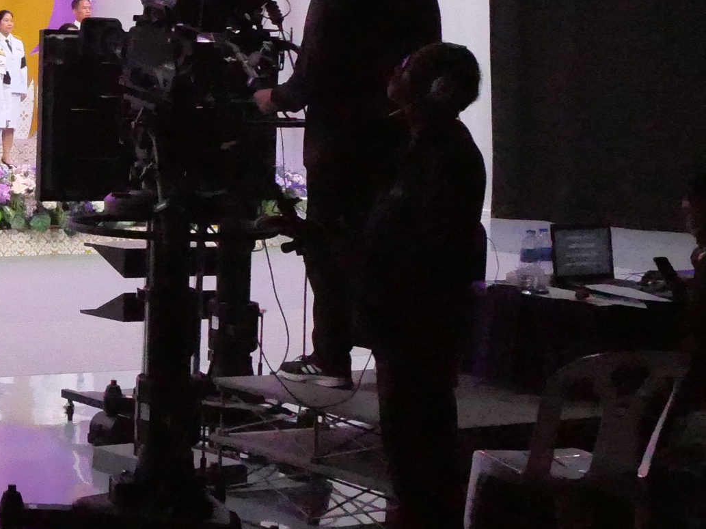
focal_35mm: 83
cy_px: 59
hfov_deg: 20.1
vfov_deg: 17.5
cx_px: -377
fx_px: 1693
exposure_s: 1/500
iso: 10000
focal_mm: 12
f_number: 7.1
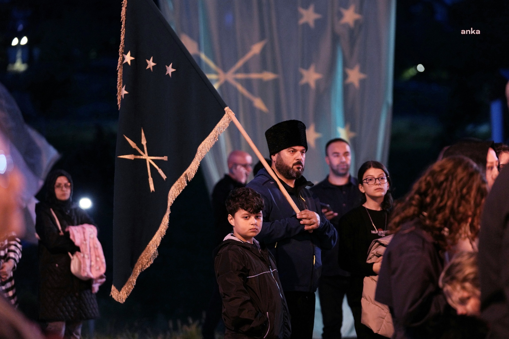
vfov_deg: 11.6
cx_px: 254
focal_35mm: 118
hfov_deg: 17.3
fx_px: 1668
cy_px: 170
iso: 3200
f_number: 2.8
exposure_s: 1/100
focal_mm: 118
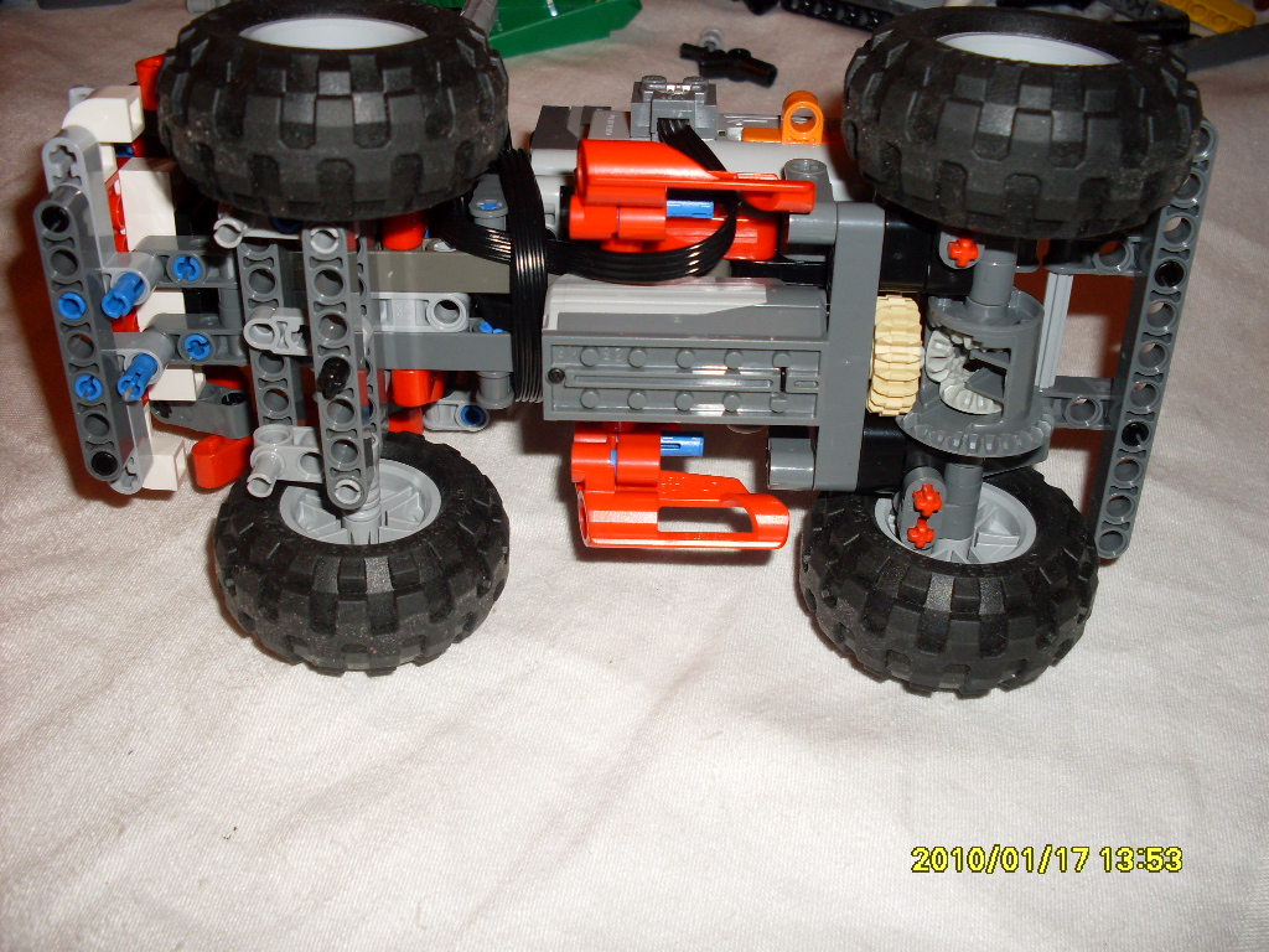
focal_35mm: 38
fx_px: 1393
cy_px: 476
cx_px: 634
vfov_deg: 37.7
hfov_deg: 49.0
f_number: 2.8
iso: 100
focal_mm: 6.3
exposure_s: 1/45
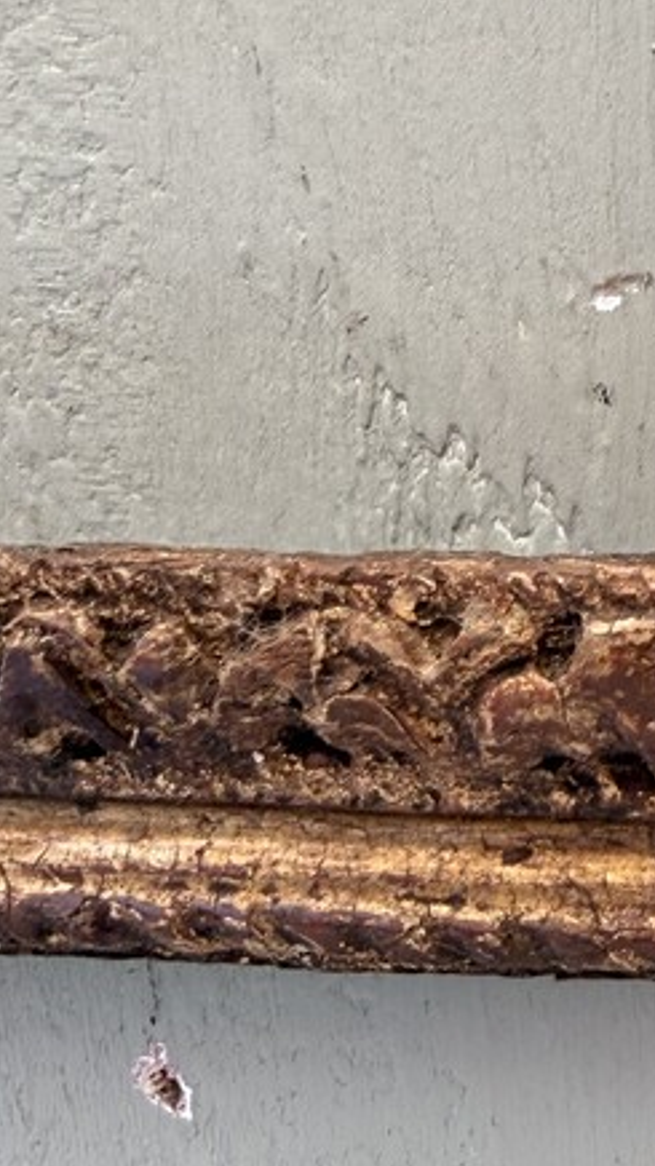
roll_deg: +1.2
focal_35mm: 64
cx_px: 973
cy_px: 584
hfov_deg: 17.1
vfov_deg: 32.8
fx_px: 1978
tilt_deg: -10.5
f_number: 2.2
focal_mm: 2.22
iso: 125
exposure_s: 1/121
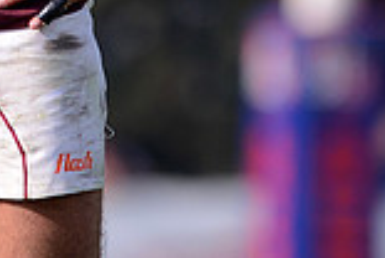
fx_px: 16812
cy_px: -220
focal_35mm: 1569
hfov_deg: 1.3
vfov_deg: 0.9
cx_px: -35
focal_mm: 420
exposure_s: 1/1600
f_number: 4
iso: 400
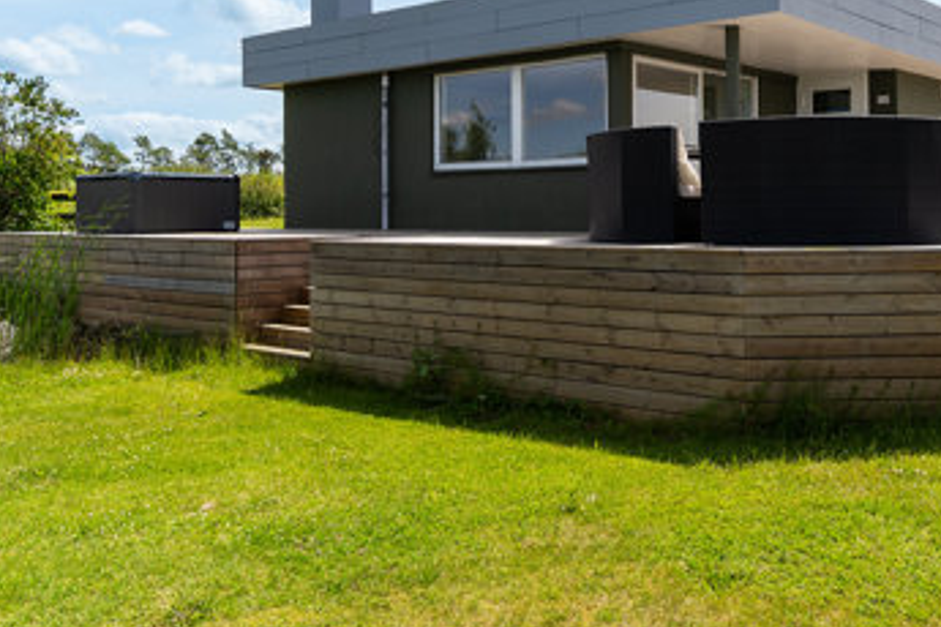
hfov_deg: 47.6
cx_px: 576
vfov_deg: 32.3
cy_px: 142
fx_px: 1057
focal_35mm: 40
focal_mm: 15.5
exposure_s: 1/2000
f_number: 4
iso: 200
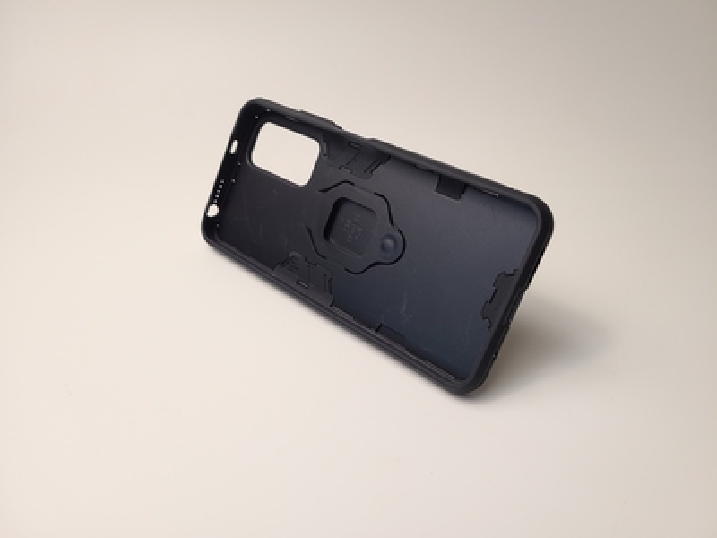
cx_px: 358
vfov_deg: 53.1
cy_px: 269
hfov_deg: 67.3
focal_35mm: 26
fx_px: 539
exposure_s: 1/100
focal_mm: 5.4
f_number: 1.8
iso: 64
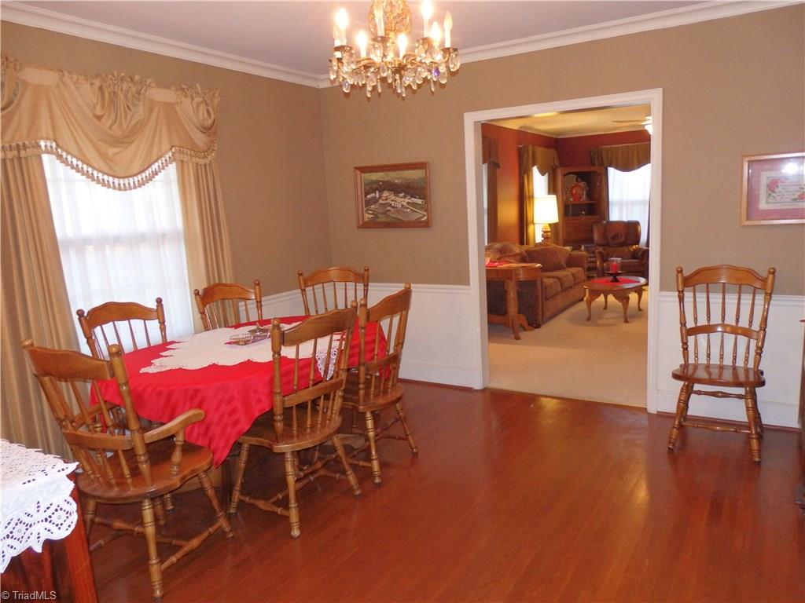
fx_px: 581
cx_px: 402
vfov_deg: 54.9
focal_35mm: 25
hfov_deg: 69.4
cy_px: 302
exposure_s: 1/30
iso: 400
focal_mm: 4.5
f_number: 3
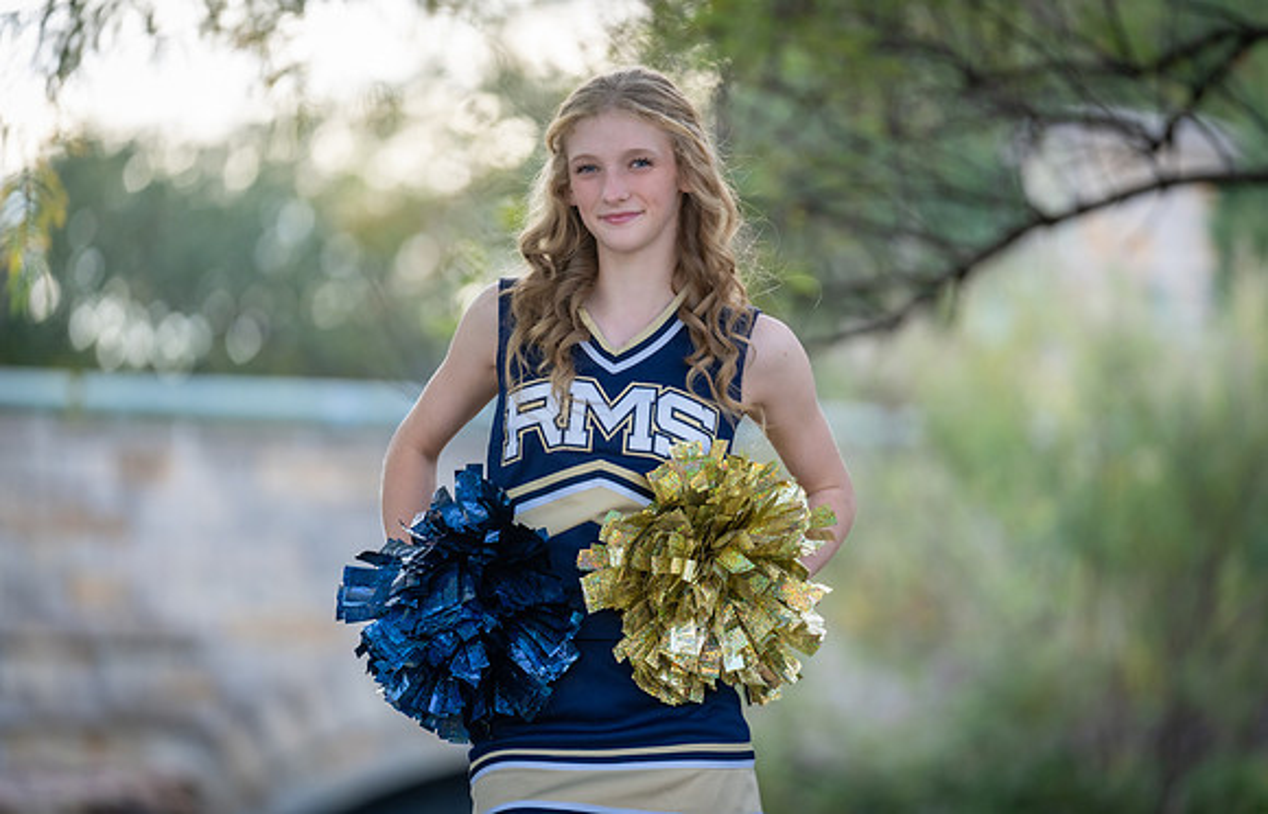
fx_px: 6359
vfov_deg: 7.3
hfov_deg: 11.4
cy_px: 421
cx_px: 631
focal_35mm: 183
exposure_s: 1/320
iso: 200
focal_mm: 178
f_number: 2.8
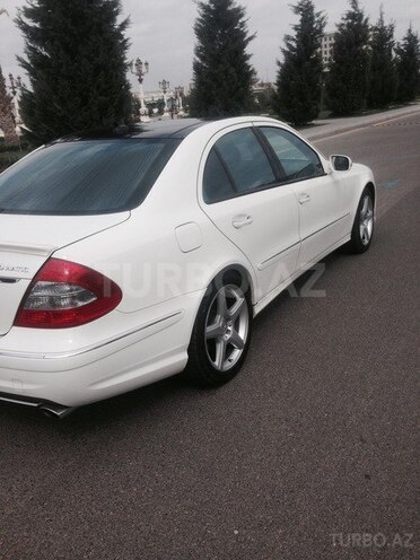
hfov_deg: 42.9
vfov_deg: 55.4
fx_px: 534
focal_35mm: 33
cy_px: 280
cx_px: 210
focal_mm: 4.12
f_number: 2.4
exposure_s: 1/2463
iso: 50
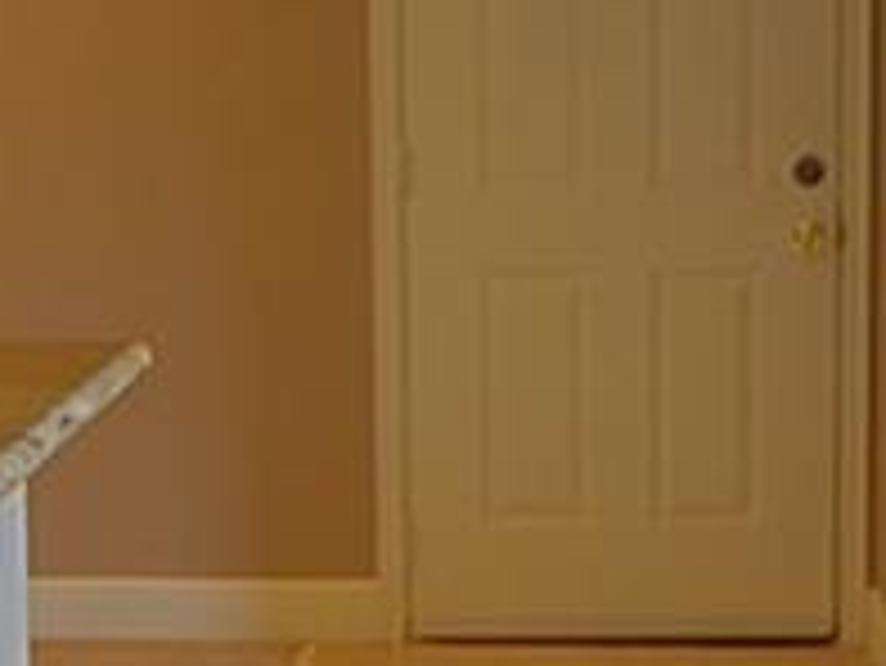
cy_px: 302
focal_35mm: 90
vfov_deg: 16.4
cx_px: 531
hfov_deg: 21.7
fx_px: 2305
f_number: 4
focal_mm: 12
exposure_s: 1/30
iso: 400
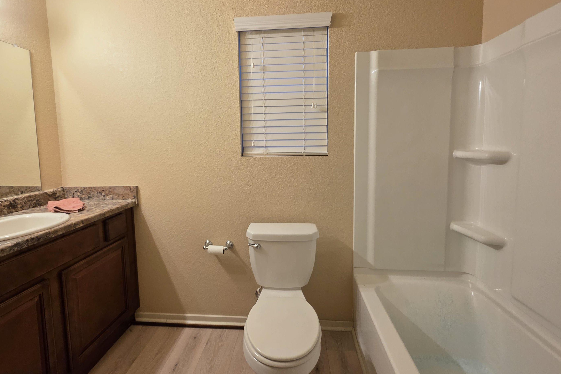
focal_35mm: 15
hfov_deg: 100.4
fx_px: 234
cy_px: 167
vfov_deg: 77.1
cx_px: 273
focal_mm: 2.2
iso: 160
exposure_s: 1/60
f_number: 1.9
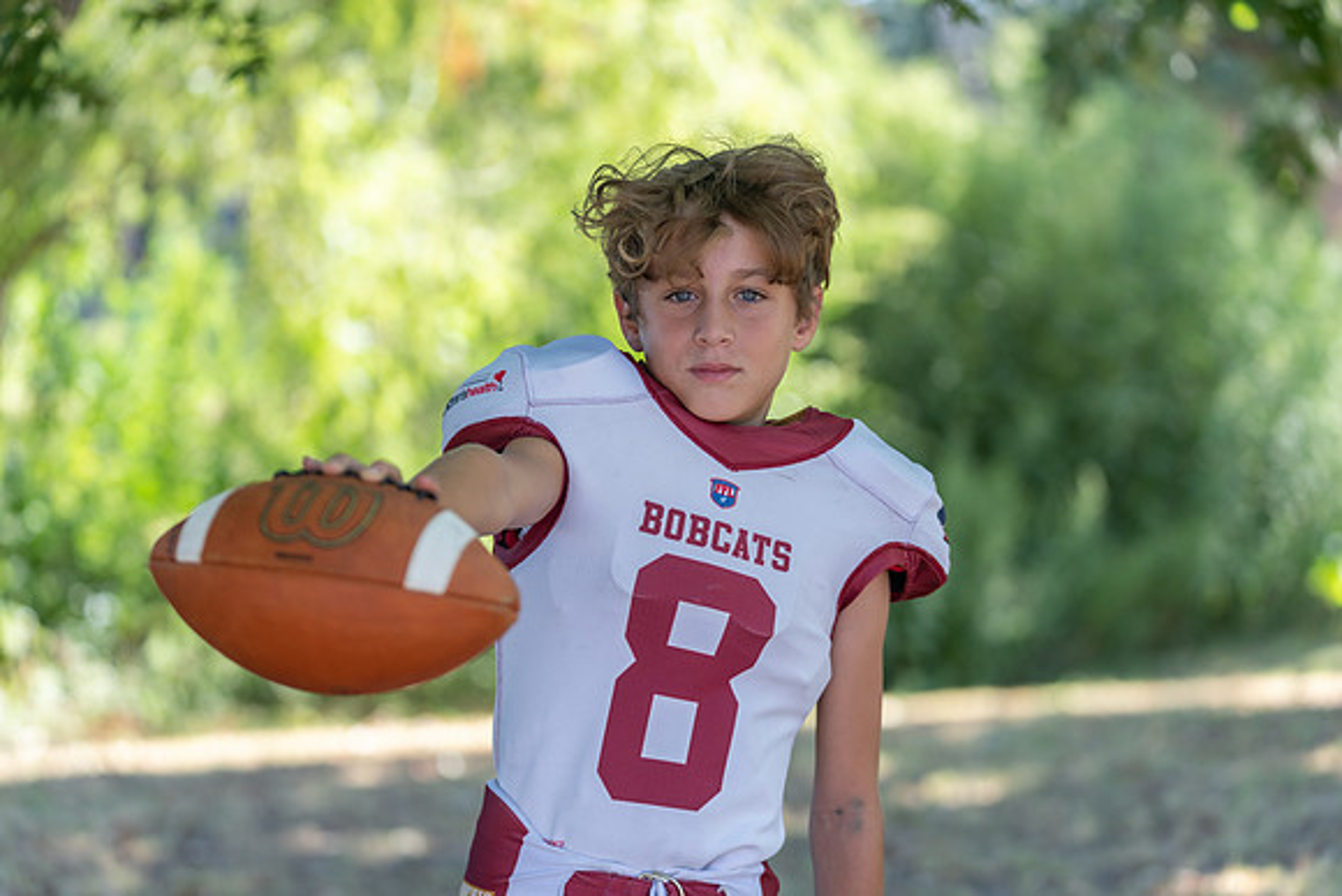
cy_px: 448
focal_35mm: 87
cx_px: 671
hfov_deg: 23.4
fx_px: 3244
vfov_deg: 15.7
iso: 160
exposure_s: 1/320
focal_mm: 87
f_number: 2.8
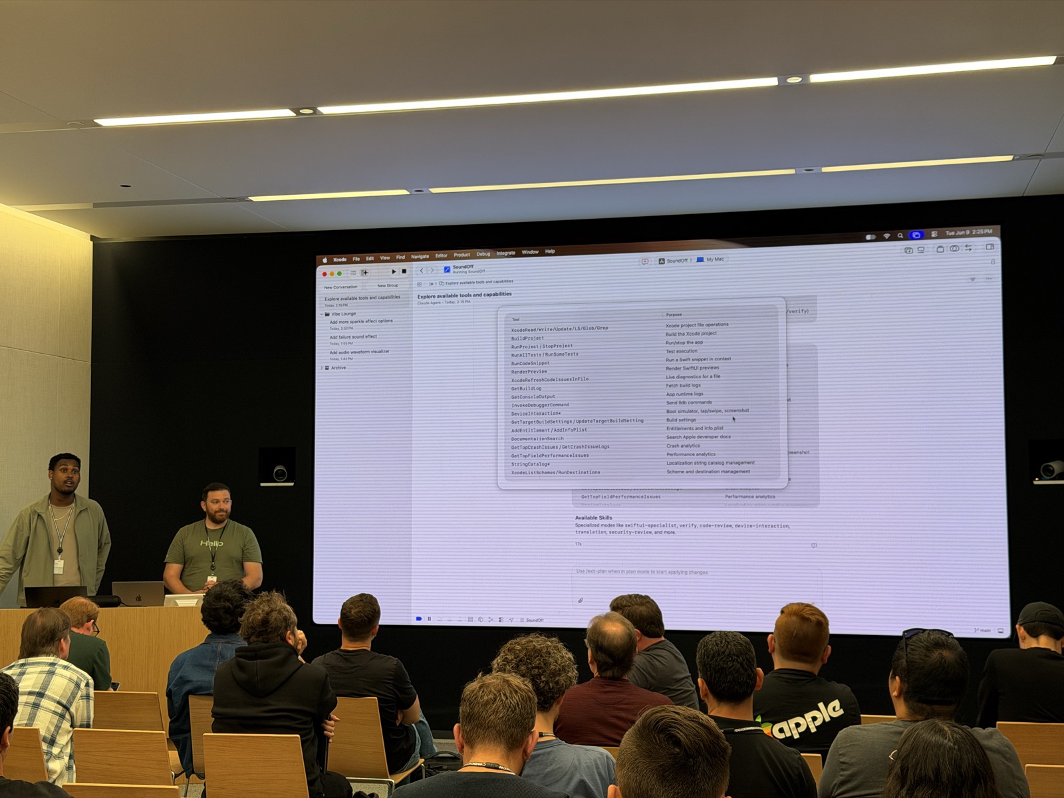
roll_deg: -0.3
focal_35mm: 48
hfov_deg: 39.7
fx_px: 1475
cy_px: 399
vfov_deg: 30.3
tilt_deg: +4.1
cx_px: 532
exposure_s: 1/75
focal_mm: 6.76
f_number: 1.78
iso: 50
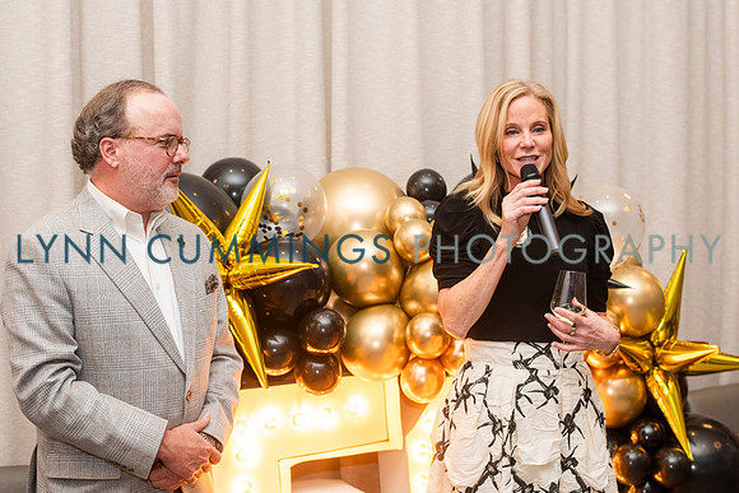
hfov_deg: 33.0
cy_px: 235
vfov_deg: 22.3
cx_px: 387
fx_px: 1248
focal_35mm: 61
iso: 1000
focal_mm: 58
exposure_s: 1/125
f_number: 4
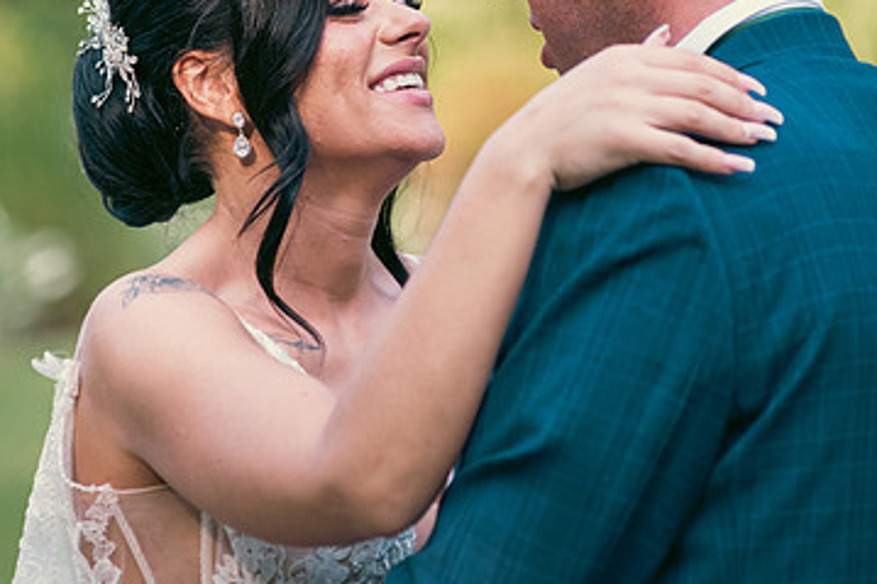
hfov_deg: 7.5
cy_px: 170
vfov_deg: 5.0
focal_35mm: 275
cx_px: 430
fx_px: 6696
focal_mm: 170
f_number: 3.5
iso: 100
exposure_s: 1/200
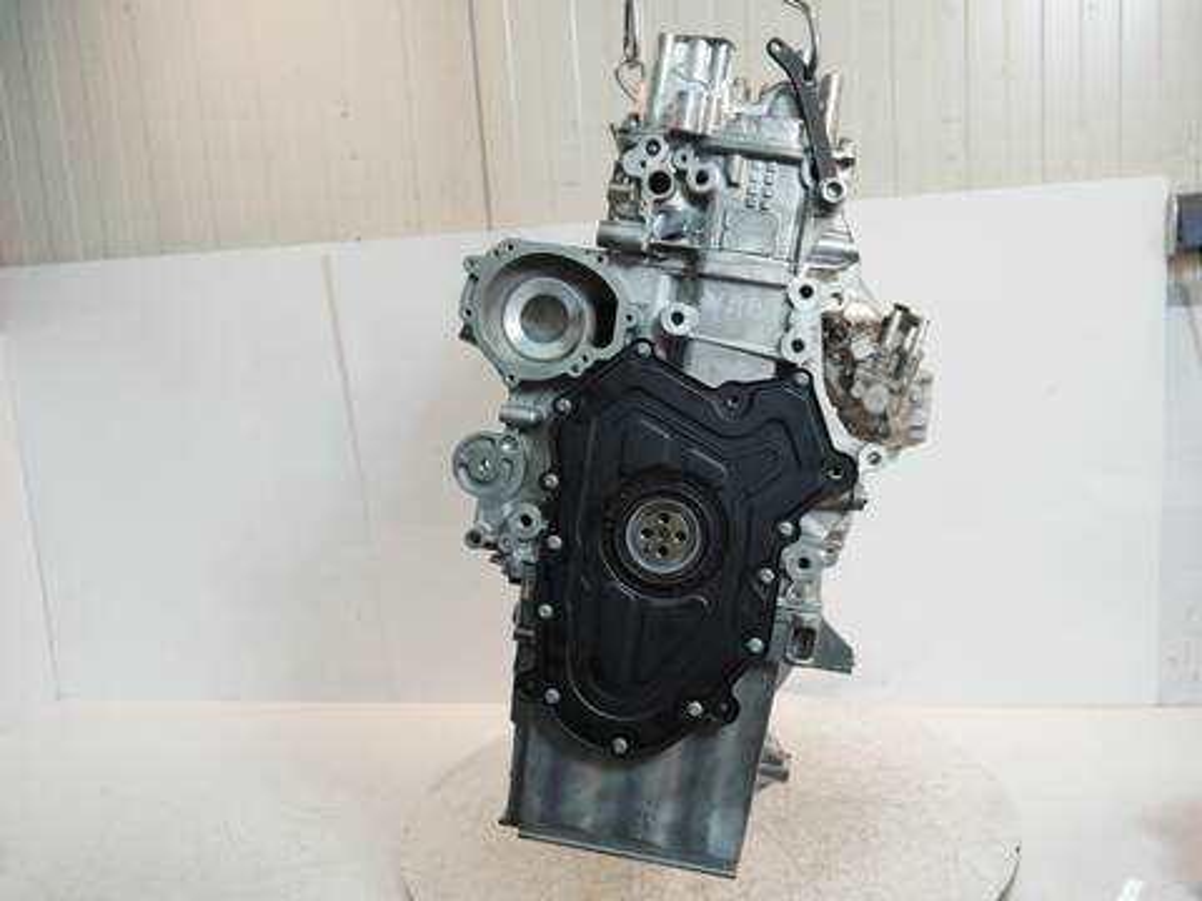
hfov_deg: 56.8
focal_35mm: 32
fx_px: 1111
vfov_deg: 44.2
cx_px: 601
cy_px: 450
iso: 250
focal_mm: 16
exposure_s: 1/60
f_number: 3.8
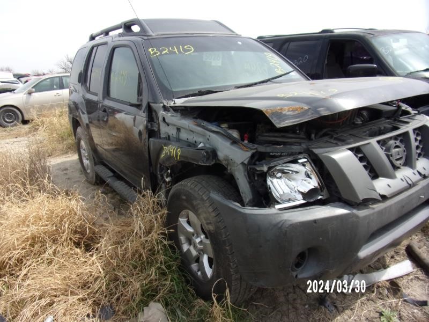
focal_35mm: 24
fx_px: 297
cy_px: 161
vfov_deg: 56.8
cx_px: 214
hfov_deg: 71.6
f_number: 3.3
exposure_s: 1/750
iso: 80
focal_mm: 4.3
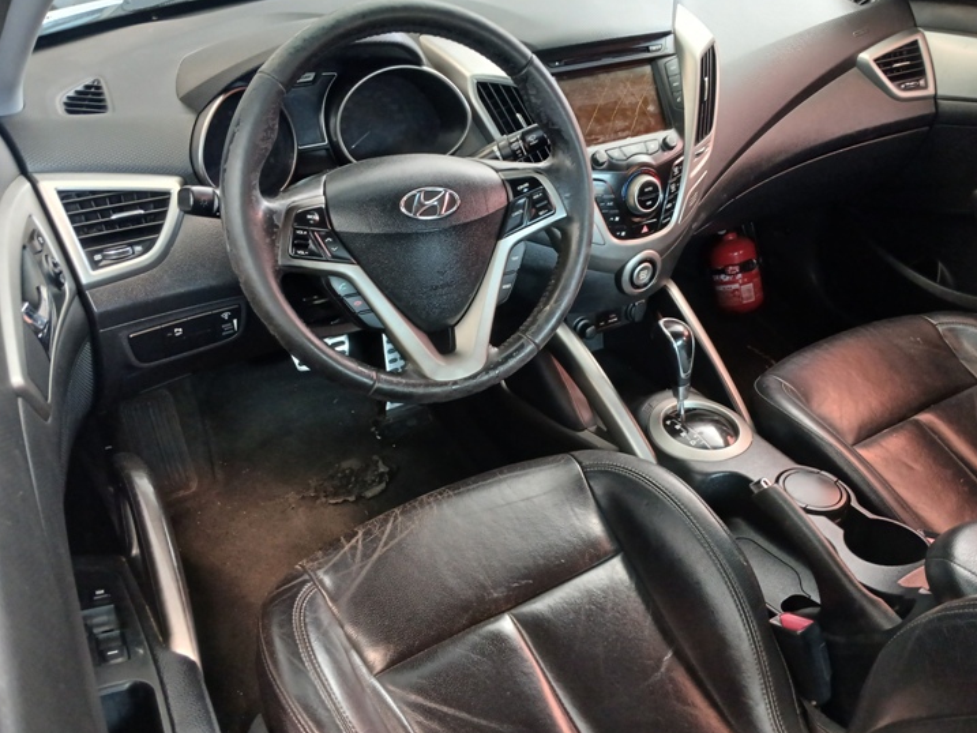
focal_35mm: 29
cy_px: 353
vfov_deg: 48.2
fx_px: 819
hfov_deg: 61.6
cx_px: 501
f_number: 1.8
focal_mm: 3.98
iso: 250
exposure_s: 1/24
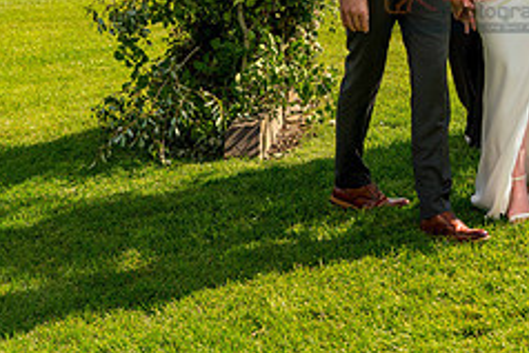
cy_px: -1
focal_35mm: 100
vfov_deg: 13.5
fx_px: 1470
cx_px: 480
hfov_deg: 20.0
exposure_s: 1/2000
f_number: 4.5
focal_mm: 41
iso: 400
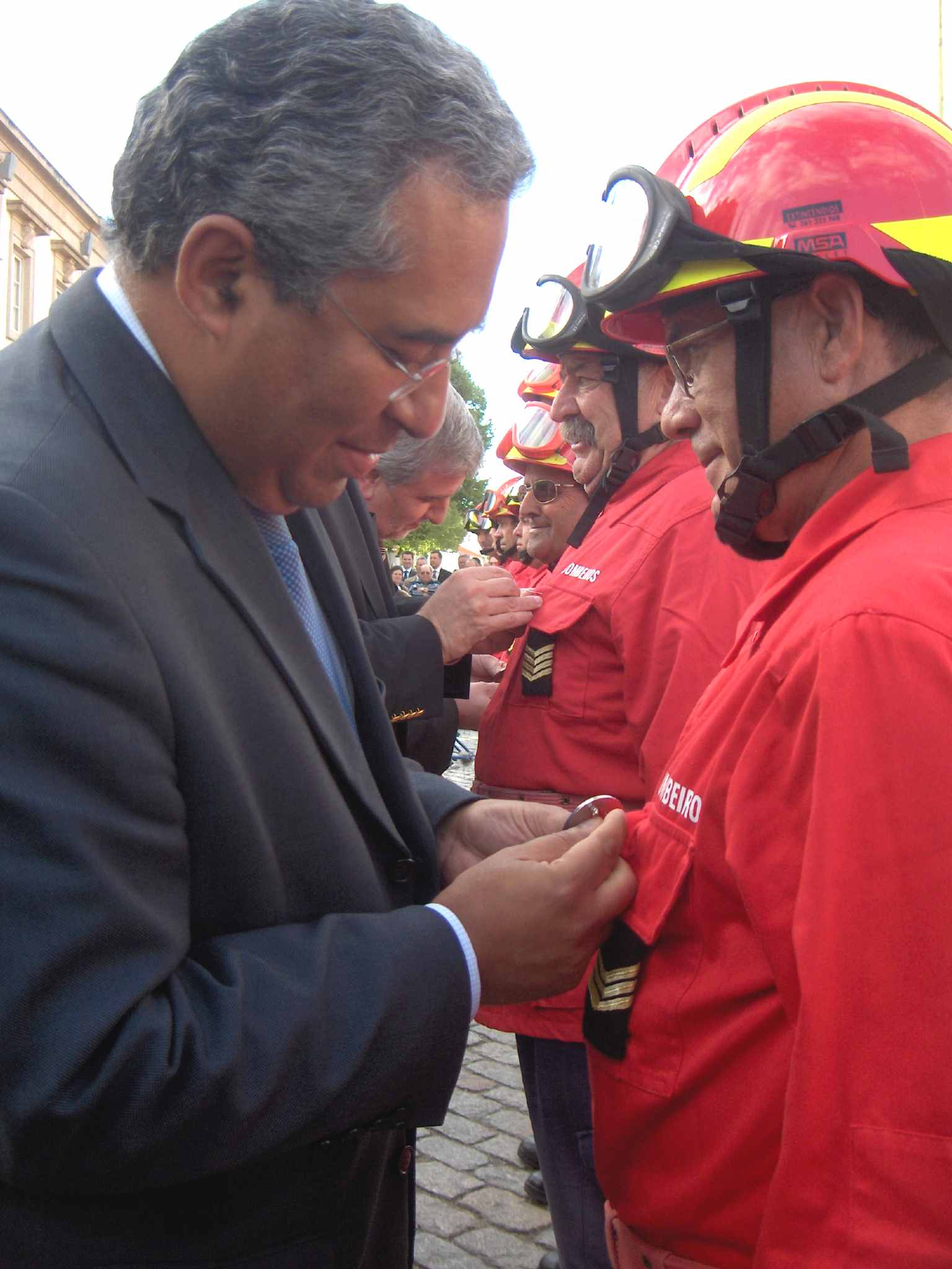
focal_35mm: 39
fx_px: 1430
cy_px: 634
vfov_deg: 47.9
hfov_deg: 36.8
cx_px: 476
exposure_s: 1/203
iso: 119
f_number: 2.8
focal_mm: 8
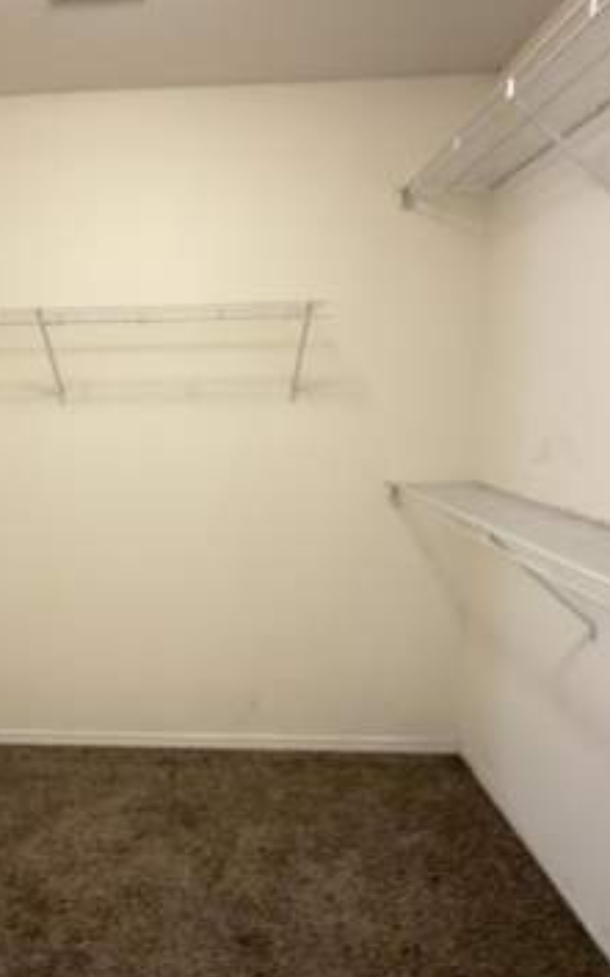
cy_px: 490
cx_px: 163
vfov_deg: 77.2
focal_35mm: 23
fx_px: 612
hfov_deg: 51.0
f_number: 2.2
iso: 400
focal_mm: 2.22
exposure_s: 1/20
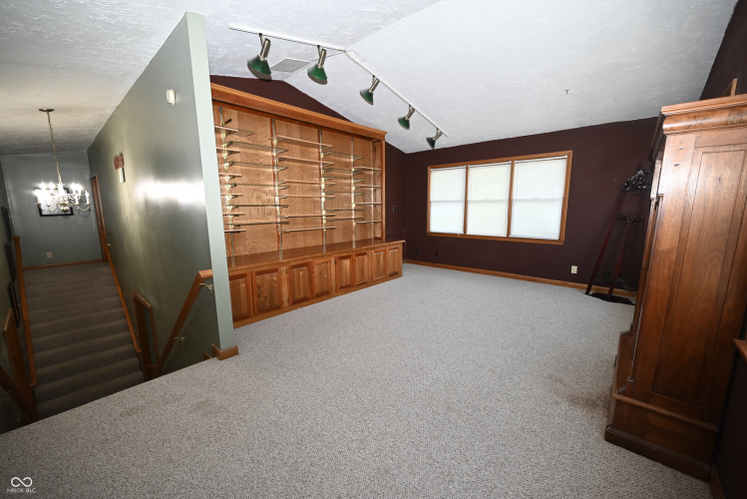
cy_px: 250
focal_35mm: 14
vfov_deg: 81.3
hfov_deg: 104.2
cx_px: 374
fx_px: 291
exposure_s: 1/60
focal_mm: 14
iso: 800
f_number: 4
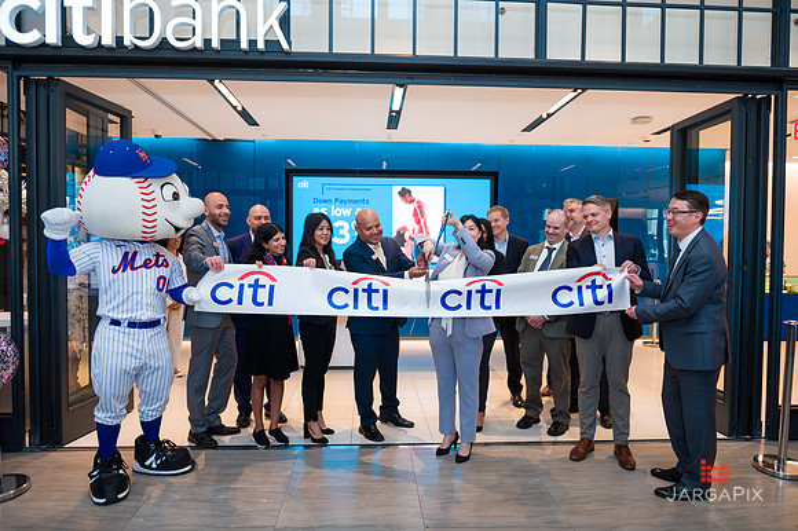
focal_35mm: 24
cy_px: 266
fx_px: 532
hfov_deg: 73.8
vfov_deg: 53.1
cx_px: 399
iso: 800
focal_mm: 24
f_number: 4
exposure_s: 1/200
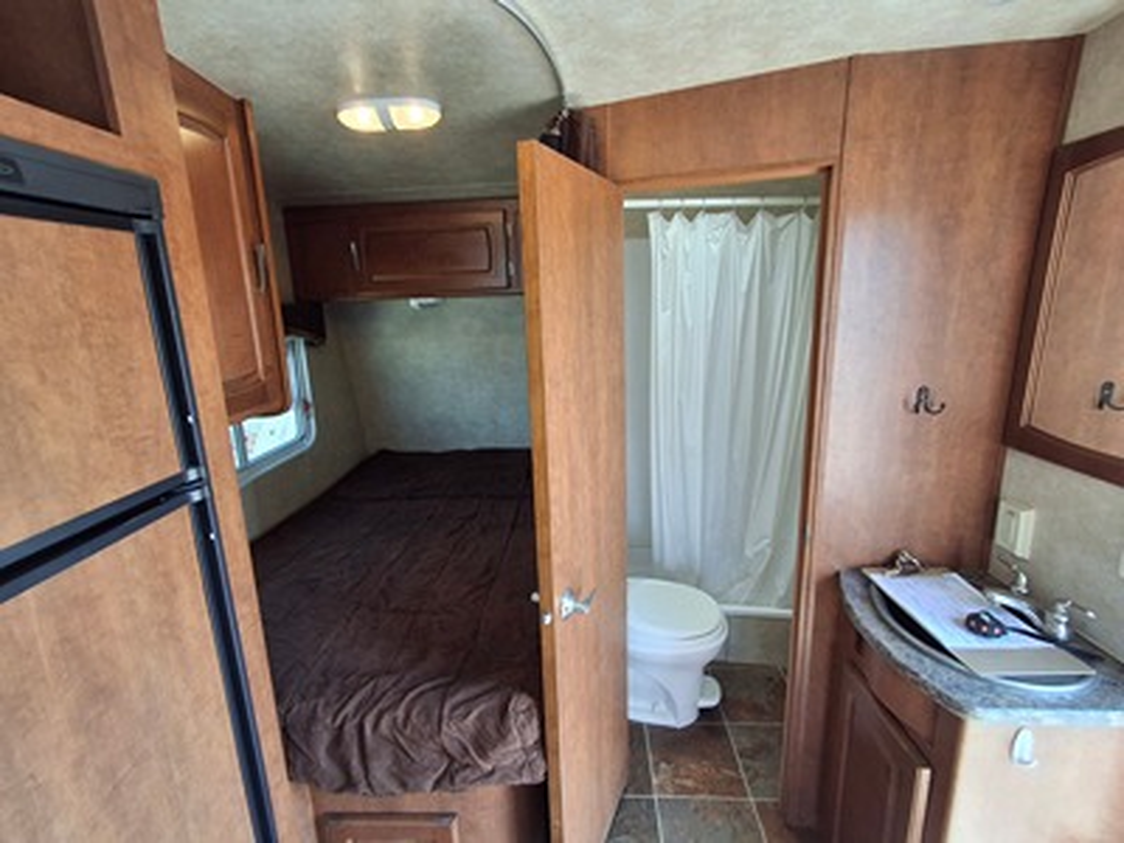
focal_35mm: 16
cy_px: 422
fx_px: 520
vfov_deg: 78.1
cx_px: 562
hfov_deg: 94.5
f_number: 2.2
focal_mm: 1.64
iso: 40
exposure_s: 1/40
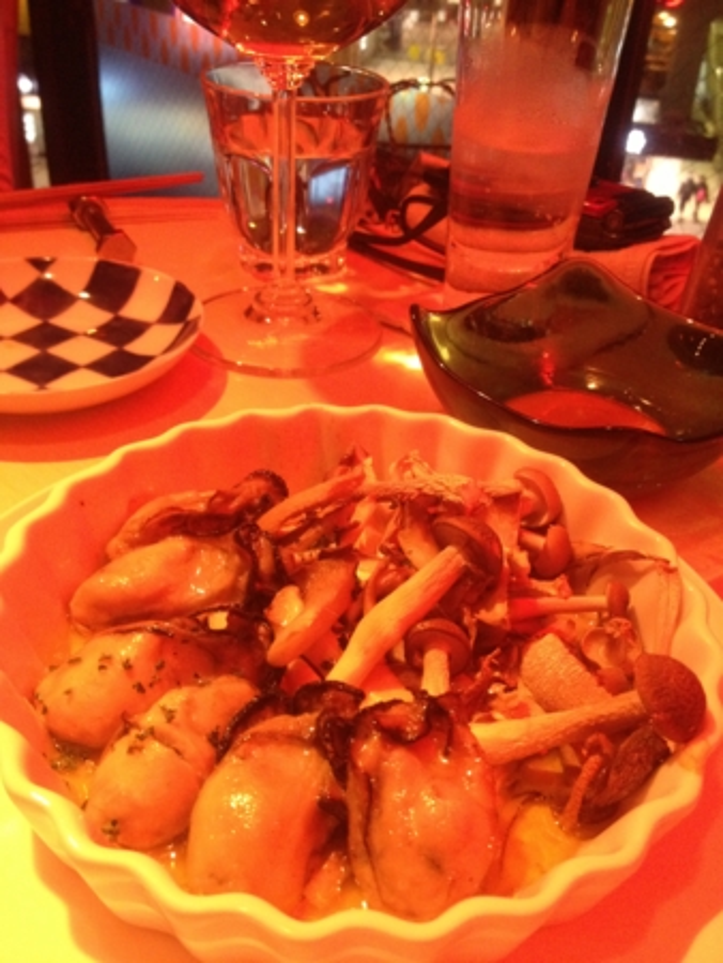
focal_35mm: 35
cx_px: 362
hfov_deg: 40.7
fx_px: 974
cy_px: 482
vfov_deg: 52.6
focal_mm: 4.28
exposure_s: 1/20
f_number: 2.4
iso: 320
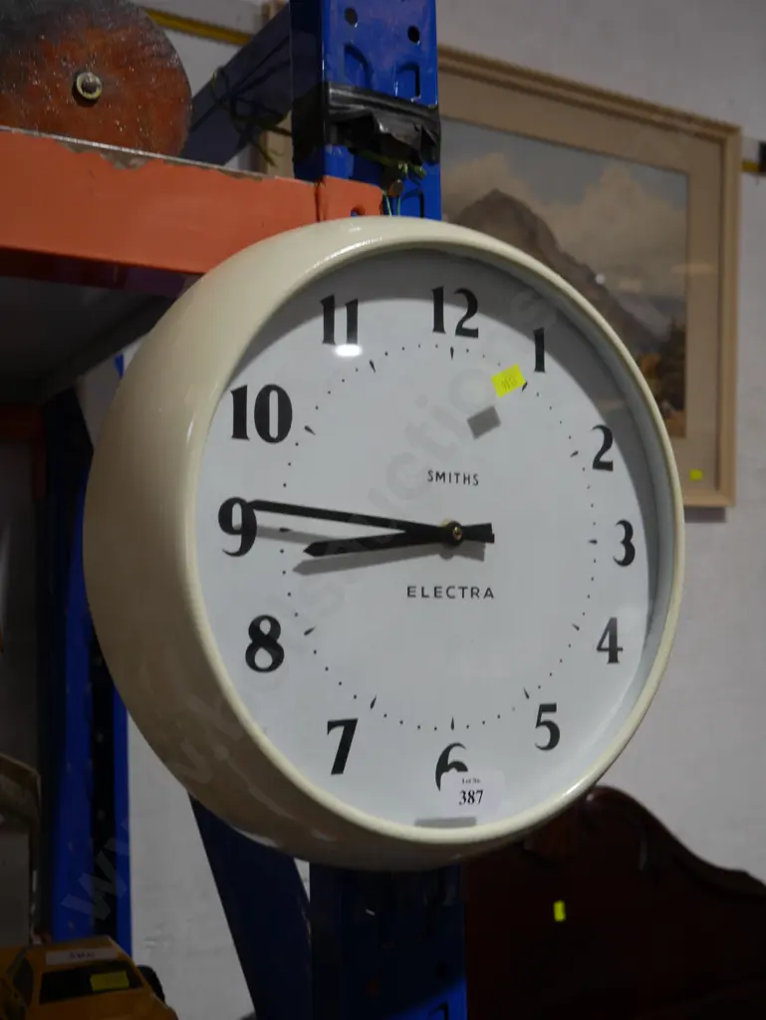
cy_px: 510
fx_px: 1120
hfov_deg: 37.8
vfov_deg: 49.0
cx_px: 383
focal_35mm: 38
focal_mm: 19
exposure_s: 1/80
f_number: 4.1
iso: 200
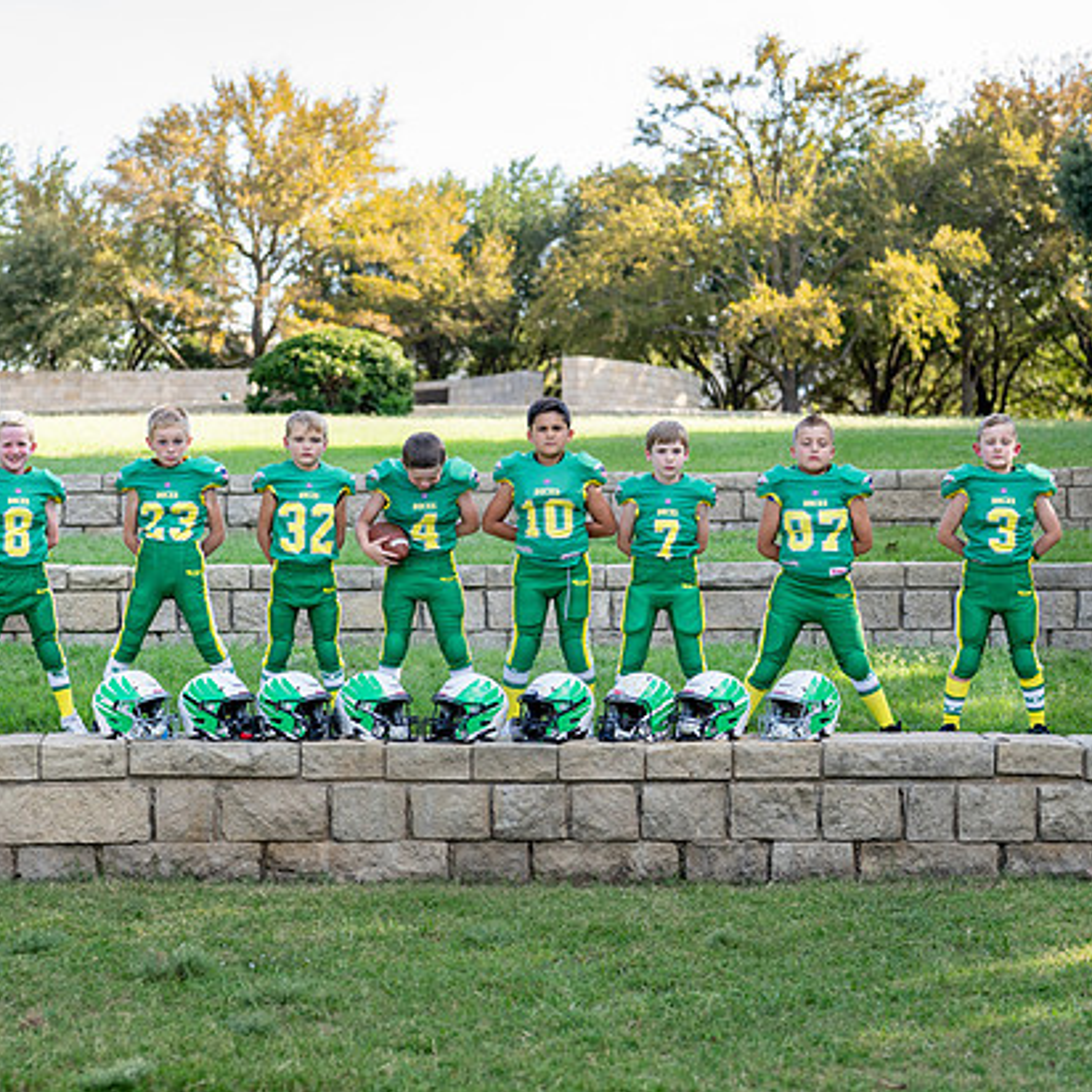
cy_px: 554
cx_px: 447
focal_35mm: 70
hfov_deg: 24.6
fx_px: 2498
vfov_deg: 24.7
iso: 64
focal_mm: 50
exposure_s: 1/400
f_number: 2.2
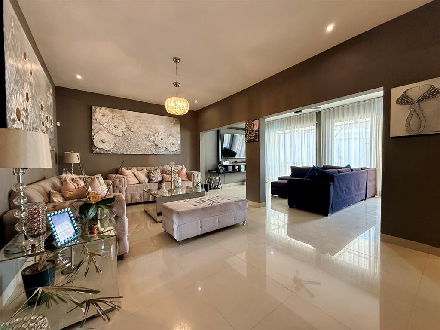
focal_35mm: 14
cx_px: 220
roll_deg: +0.1
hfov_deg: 102.1
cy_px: 165
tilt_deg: -1.9
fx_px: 178
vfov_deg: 85.7
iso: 400
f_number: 2.2
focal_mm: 2.22
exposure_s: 1/120
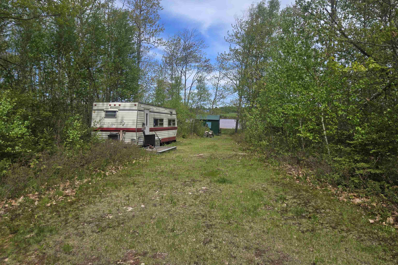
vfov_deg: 53.1
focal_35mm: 24
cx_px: 199
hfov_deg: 73.7
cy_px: 124
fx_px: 265
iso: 25
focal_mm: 5.4
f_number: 1.8
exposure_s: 1/1785
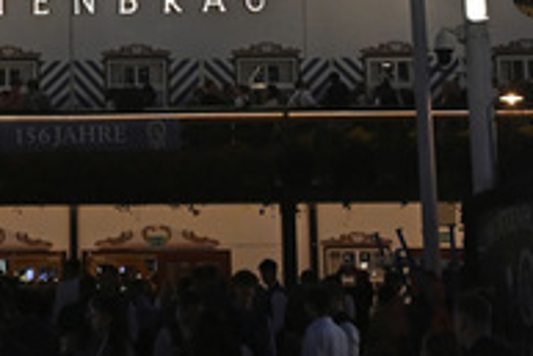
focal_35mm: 98
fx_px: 1452
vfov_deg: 13.8
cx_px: 50
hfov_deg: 20.4
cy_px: 14
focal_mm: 28
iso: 5000
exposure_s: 1/250
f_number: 8
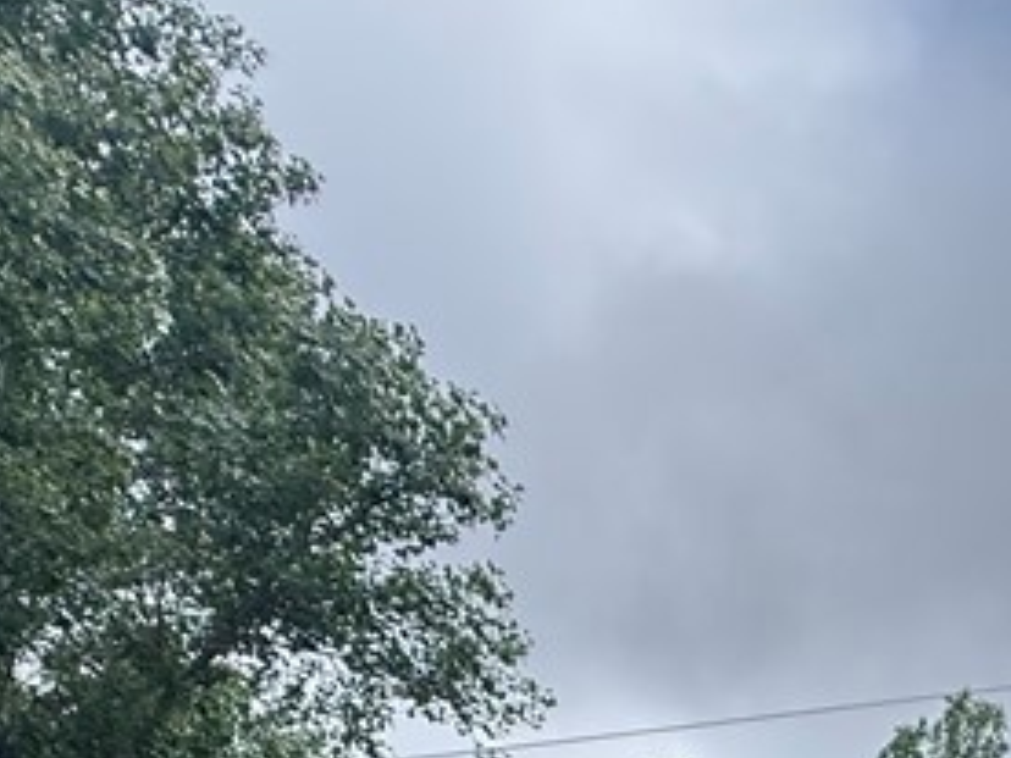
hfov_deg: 32.0
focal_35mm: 52
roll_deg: -0.5
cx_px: 1147
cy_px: 1359
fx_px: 1519
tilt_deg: +0.7
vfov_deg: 20.2
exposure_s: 1/672
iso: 64
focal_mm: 2.22
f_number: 2.2
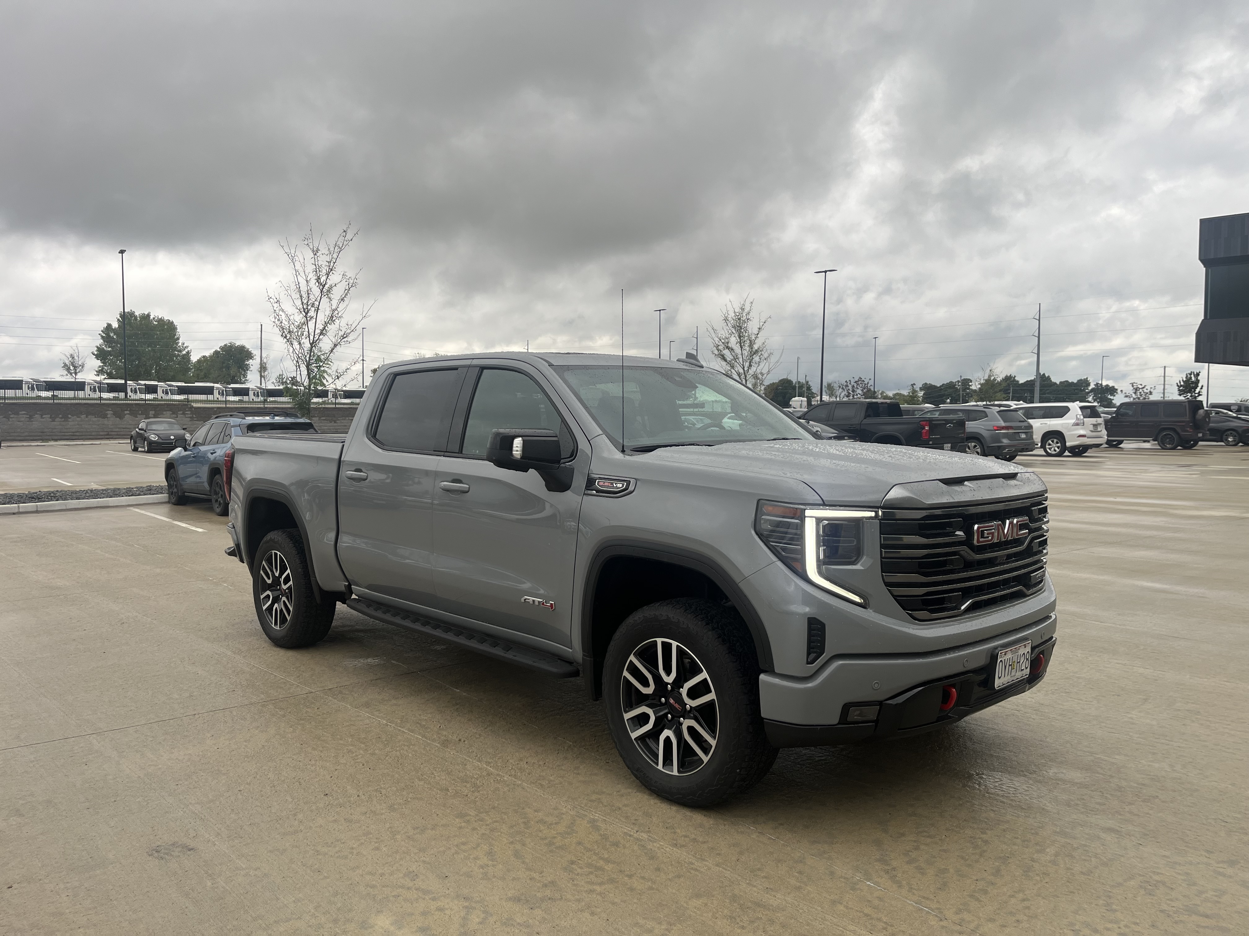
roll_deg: -0.4
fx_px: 938
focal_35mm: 26
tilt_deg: -3.5
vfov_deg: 53.1
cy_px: 468
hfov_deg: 67.3
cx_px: 624
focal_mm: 5.1
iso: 50
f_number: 1.6
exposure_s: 1/390
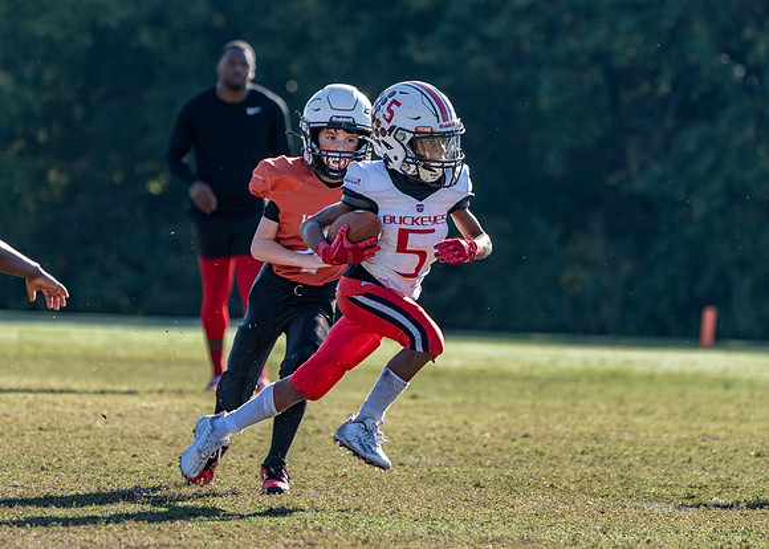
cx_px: 381
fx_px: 7427
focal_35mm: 340
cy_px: 275
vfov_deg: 4.2
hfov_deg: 5.9
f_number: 5.6
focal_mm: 259
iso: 500
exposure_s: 1/1600
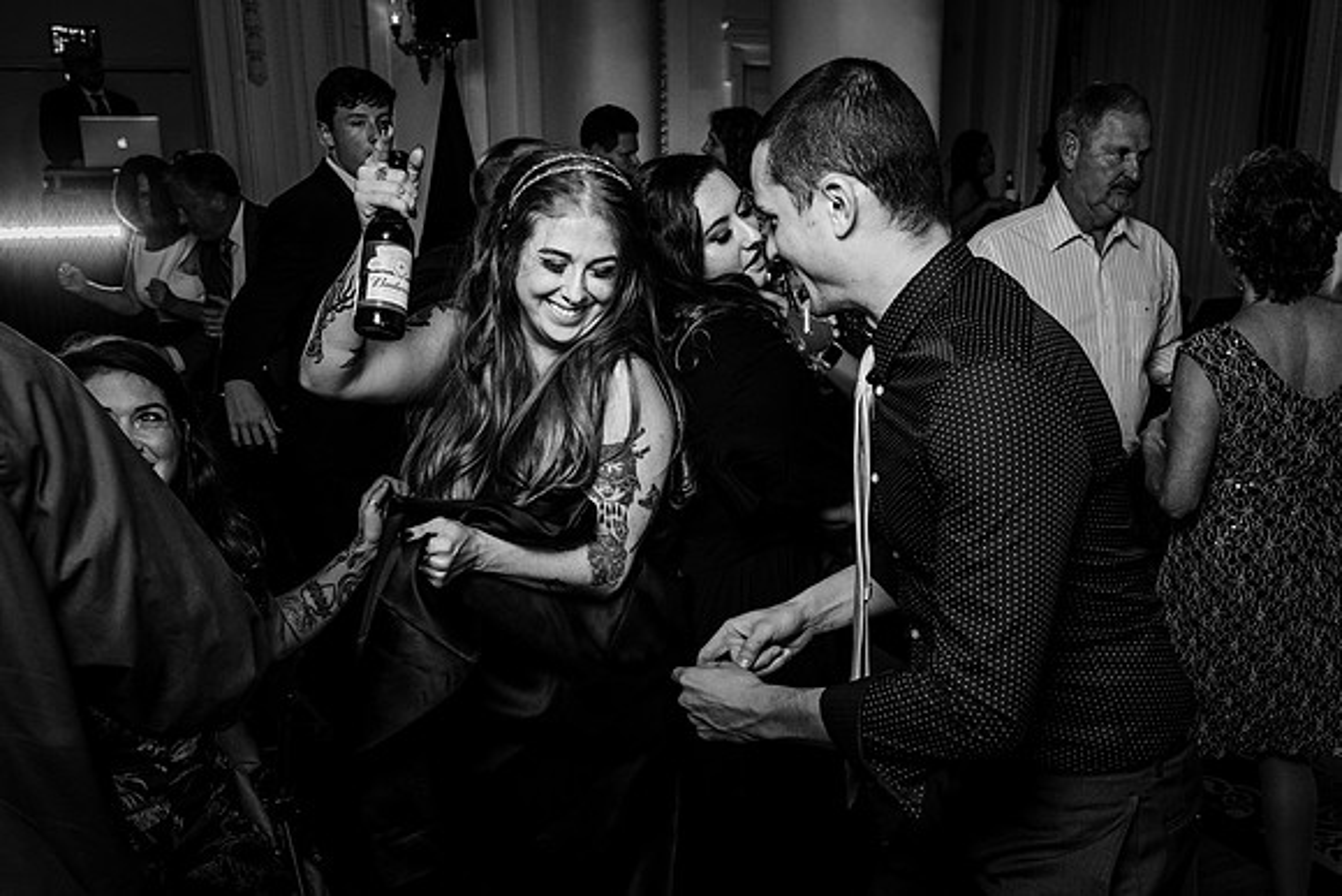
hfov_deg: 51.9
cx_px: 714
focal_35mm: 37
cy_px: 561
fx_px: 1379
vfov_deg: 35.8
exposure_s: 1/200
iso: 2000
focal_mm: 28
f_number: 5.6
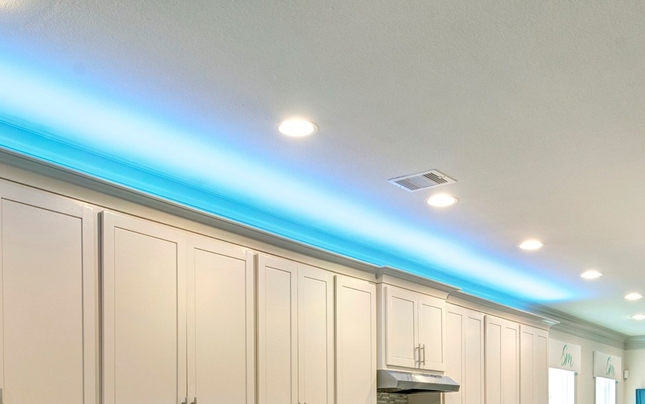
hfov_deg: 46.2
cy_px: 436
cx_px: 325
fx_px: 756
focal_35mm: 43
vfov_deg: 27.5
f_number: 8
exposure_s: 1/3.33
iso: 100
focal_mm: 19
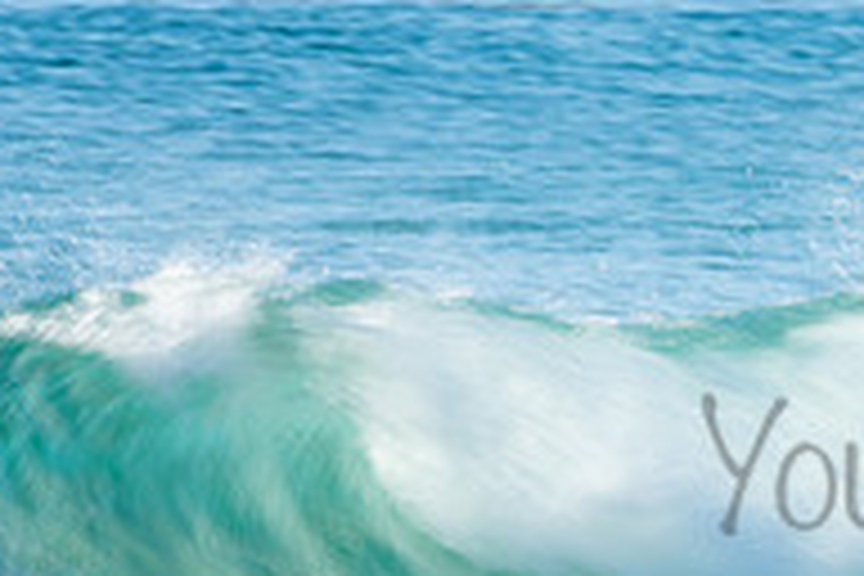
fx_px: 43461
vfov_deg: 0.8
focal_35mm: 1811
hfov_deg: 1.1
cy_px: 425
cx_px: 1166
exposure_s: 1/30
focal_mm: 400
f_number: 18
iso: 100
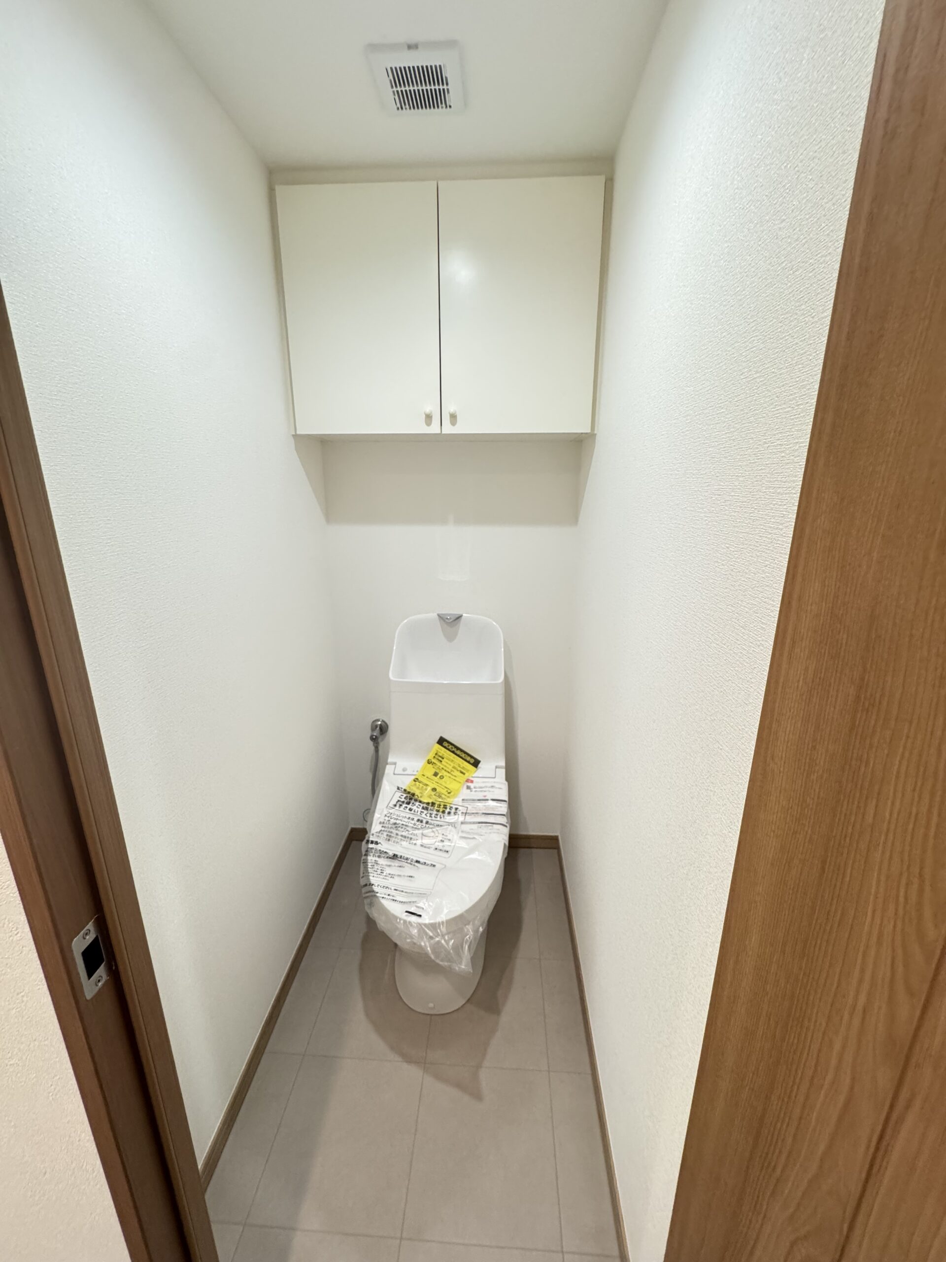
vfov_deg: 102.1
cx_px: 473
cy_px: 631
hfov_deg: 85.7
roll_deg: +0.3
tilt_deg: -14.8
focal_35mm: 14
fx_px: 510
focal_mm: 2.22
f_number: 2.2
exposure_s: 1/99
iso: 320
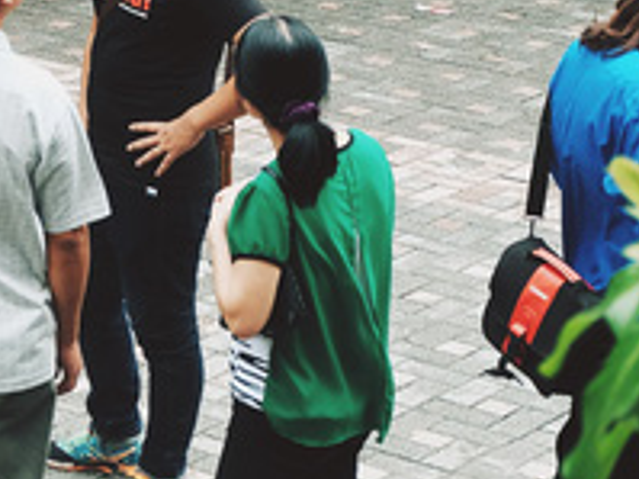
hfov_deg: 10.9
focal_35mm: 179
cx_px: -128
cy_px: -183
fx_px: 3302
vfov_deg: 8.2
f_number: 5.3
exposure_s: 1/200
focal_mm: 37.1
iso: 800
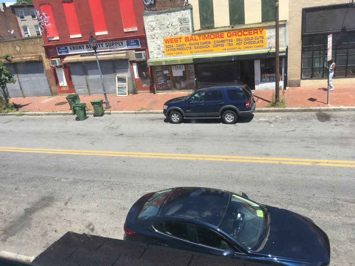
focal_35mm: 29
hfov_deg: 61.7
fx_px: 297
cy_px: 133
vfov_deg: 48.2
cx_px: 178
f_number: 2.2
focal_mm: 4.15
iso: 25
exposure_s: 1/916
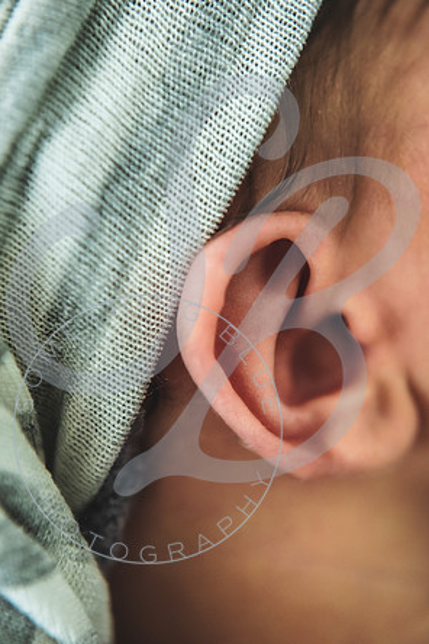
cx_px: 213
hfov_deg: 19.2
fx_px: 1269
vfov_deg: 28.5
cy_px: 319
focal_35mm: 71
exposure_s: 1/80
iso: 2500
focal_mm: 70
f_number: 5.6
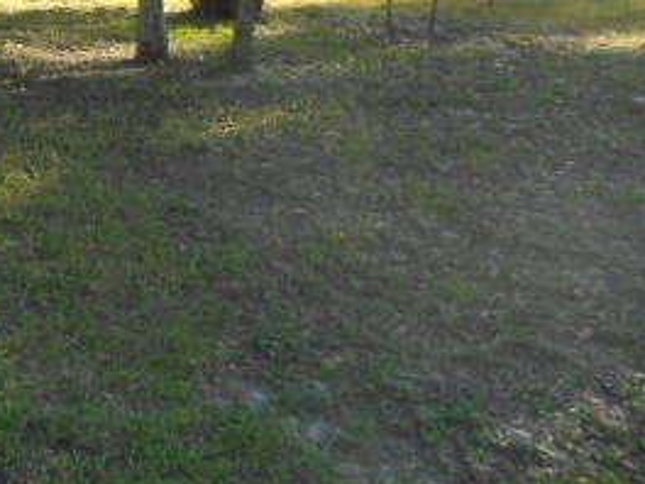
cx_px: -71
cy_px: -78
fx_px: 1174
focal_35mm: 63
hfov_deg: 27.9
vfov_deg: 21.8
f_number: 3.2
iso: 80
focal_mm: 4.6
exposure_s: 1/160
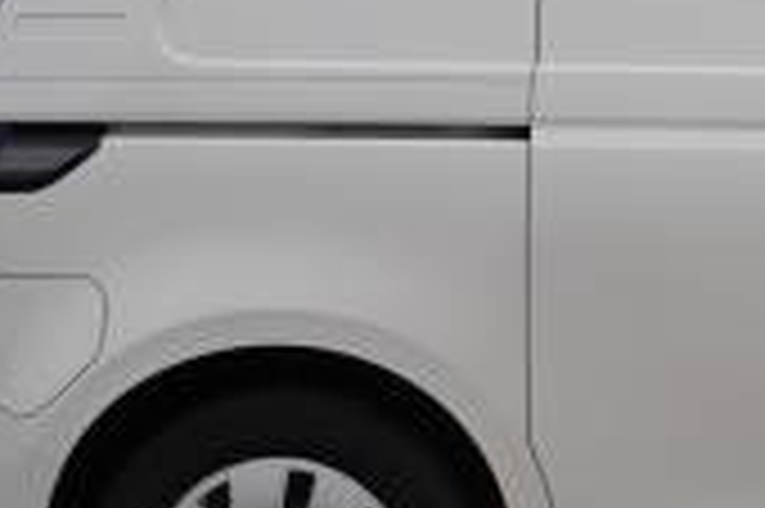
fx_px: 3842
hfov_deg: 11.1
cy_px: 171
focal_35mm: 181
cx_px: 1026
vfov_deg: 7.6
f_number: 5
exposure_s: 1/160
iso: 160
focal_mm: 32
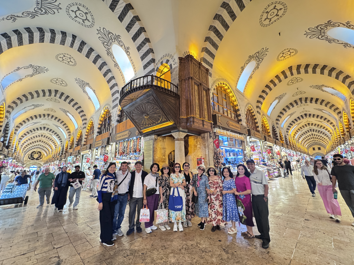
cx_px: 177
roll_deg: +0.7
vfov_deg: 85.7
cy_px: 132
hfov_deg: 102.1
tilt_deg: +11.5
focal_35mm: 14
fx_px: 143
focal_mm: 2.22
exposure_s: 1/50
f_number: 2.2
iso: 400
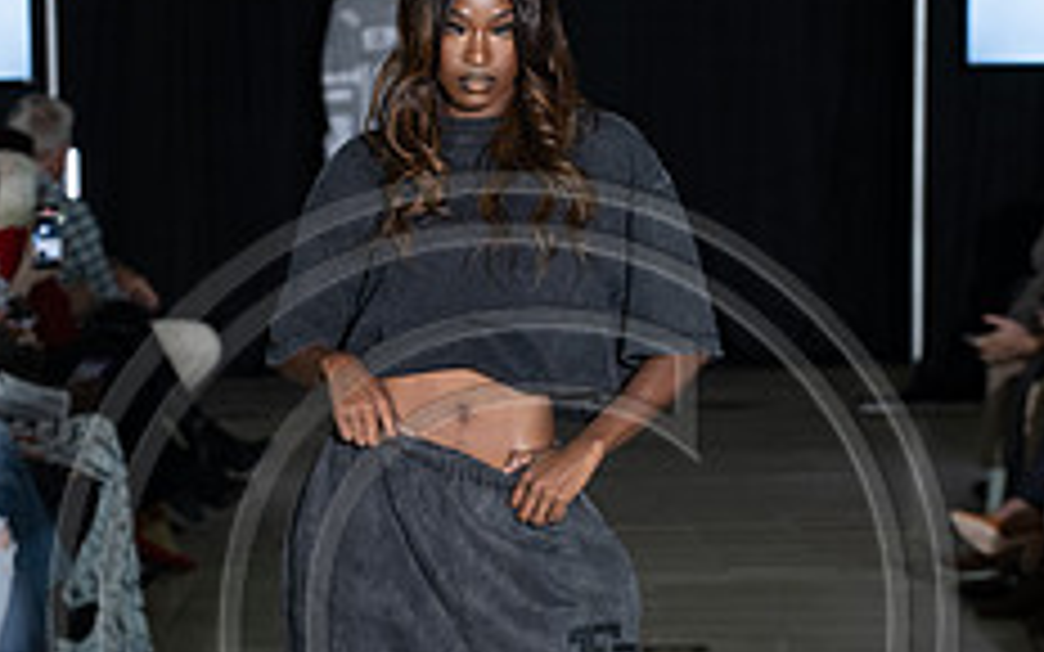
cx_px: 504
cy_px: 621
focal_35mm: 198
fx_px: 5634
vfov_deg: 6.6
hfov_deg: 10.6
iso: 1250
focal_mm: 100
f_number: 5.6
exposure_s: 1/160
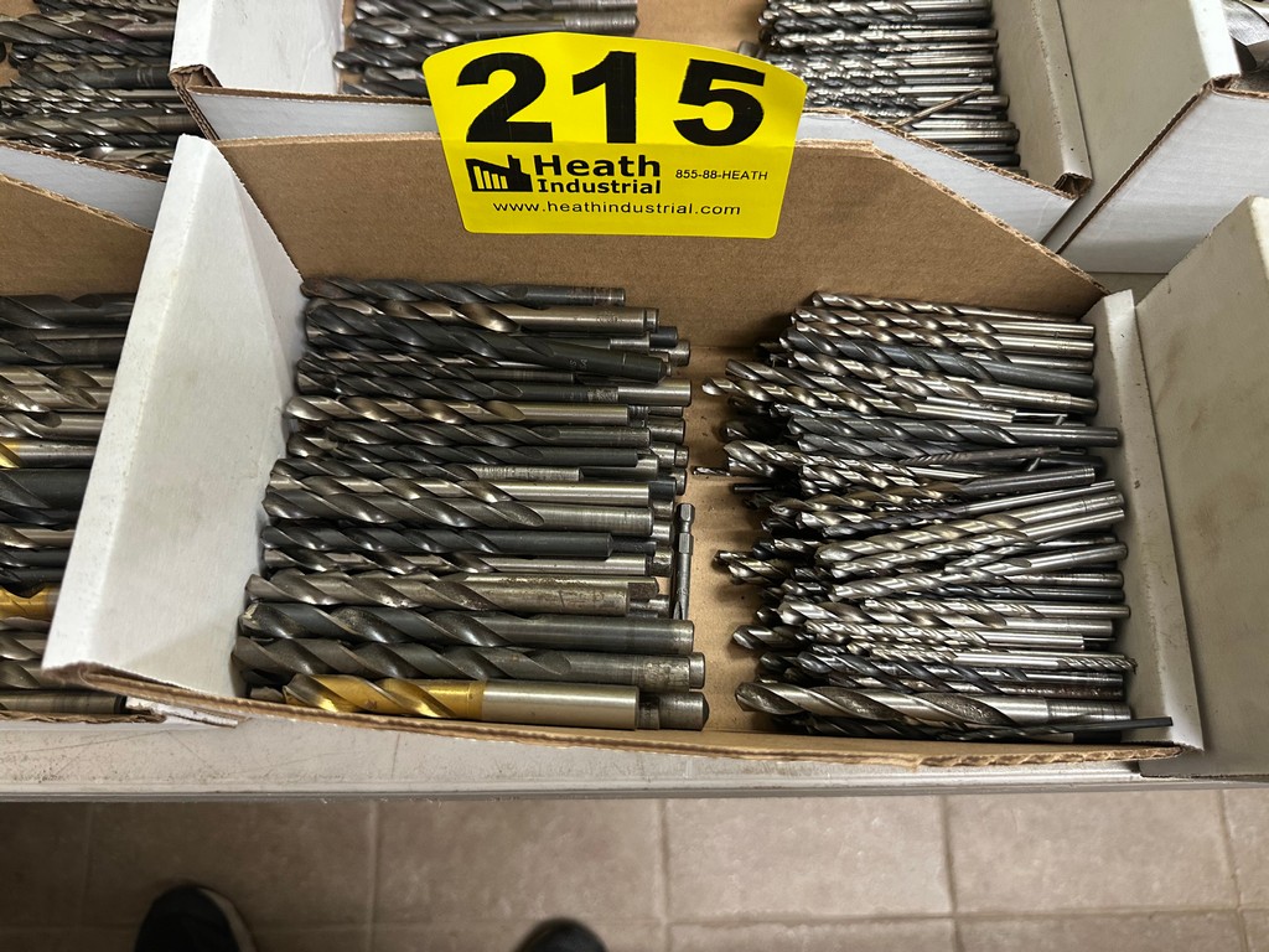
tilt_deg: -73.5
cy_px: 476
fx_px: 880
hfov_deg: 71.6
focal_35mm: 24
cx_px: 634
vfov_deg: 56.8
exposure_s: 1/53
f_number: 1.78
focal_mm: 6.86
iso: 250
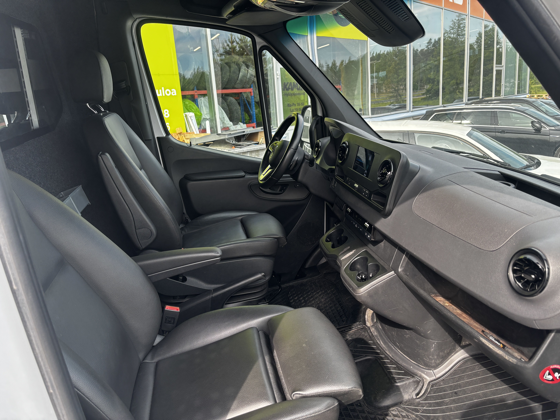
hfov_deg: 67.3
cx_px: 280
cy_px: 210
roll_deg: +4.7
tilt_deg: -14.8
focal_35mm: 26
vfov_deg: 53.1
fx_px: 421
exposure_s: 1/319
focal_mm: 5.96
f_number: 1.6
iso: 50
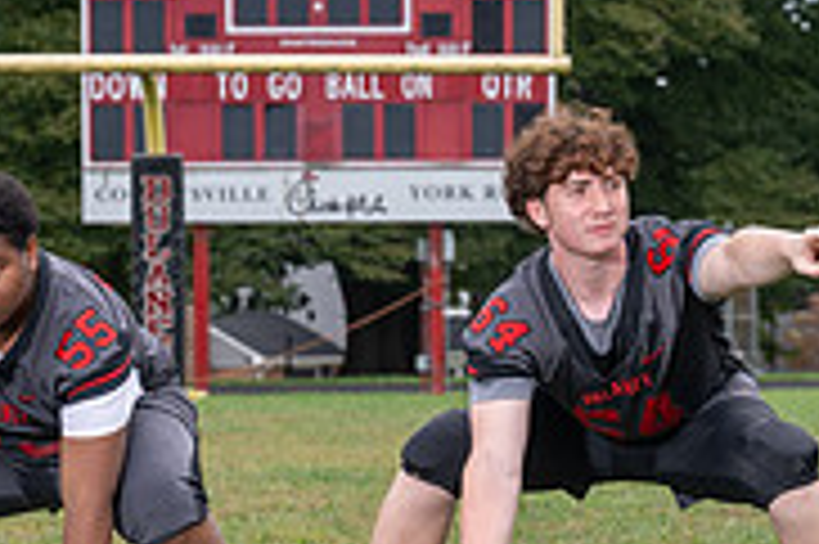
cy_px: 370
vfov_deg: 4.7
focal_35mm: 289
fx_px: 6569
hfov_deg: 7.1
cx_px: 724
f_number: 5.6
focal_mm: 78
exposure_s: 1/250
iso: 80
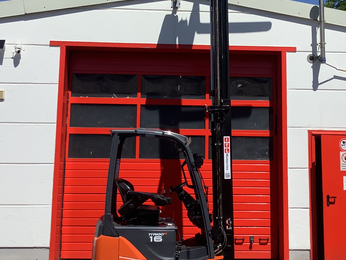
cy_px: 71
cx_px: 201
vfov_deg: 26.3
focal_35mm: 55
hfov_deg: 34.9
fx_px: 550
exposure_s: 1/2551
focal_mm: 3.3
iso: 25
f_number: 2.4
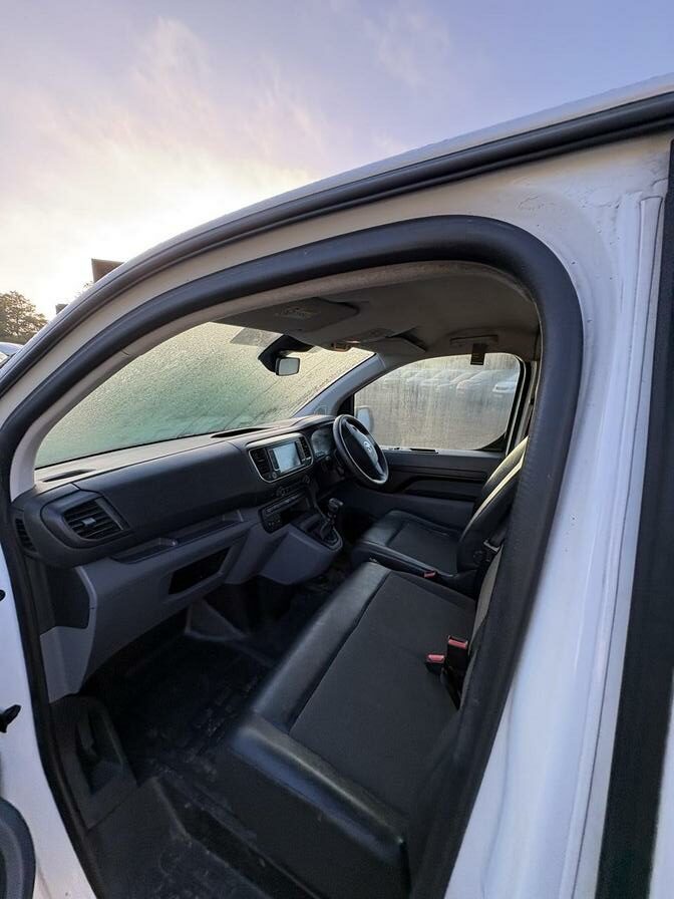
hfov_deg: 85.7
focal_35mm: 14
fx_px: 363
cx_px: 337
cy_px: 450
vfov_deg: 102.1
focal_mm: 2.22
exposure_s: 1/134
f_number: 2.2
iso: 50
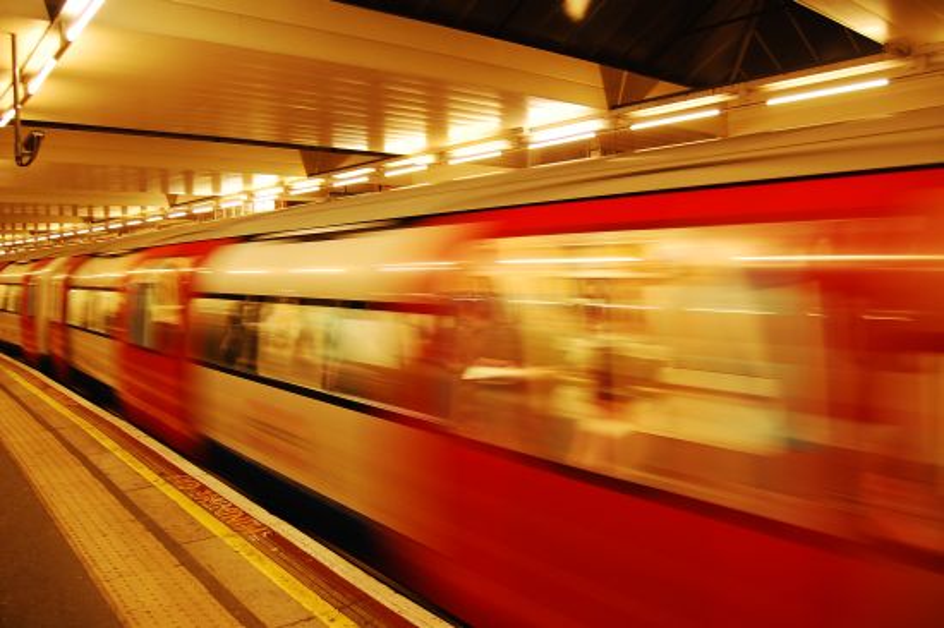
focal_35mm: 27
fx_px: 708
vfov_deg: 47.9
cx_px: 472
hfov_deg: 67.4
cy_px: 314
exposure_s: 1/8
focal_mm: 18
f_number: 3.5
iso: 200
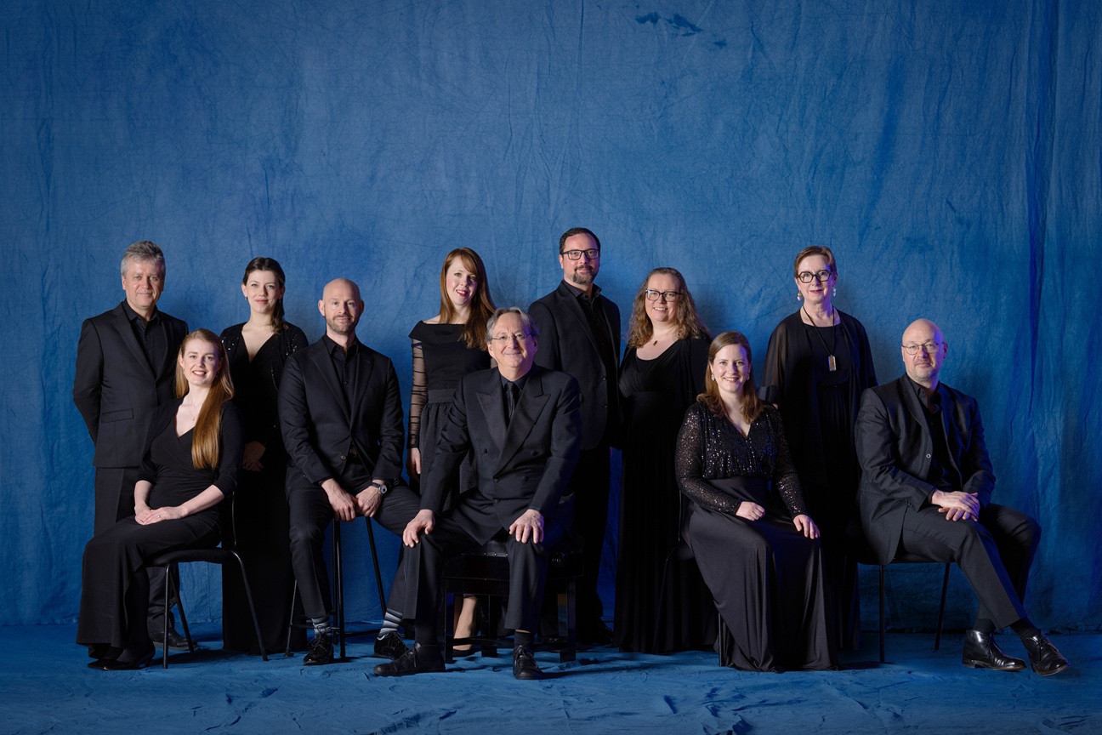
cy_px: 368
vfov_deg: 16.1
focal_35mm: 85
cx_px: 551
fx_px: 2602
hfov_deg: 23.9
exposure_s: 1/400
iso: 100
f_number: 4.5
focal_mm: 85
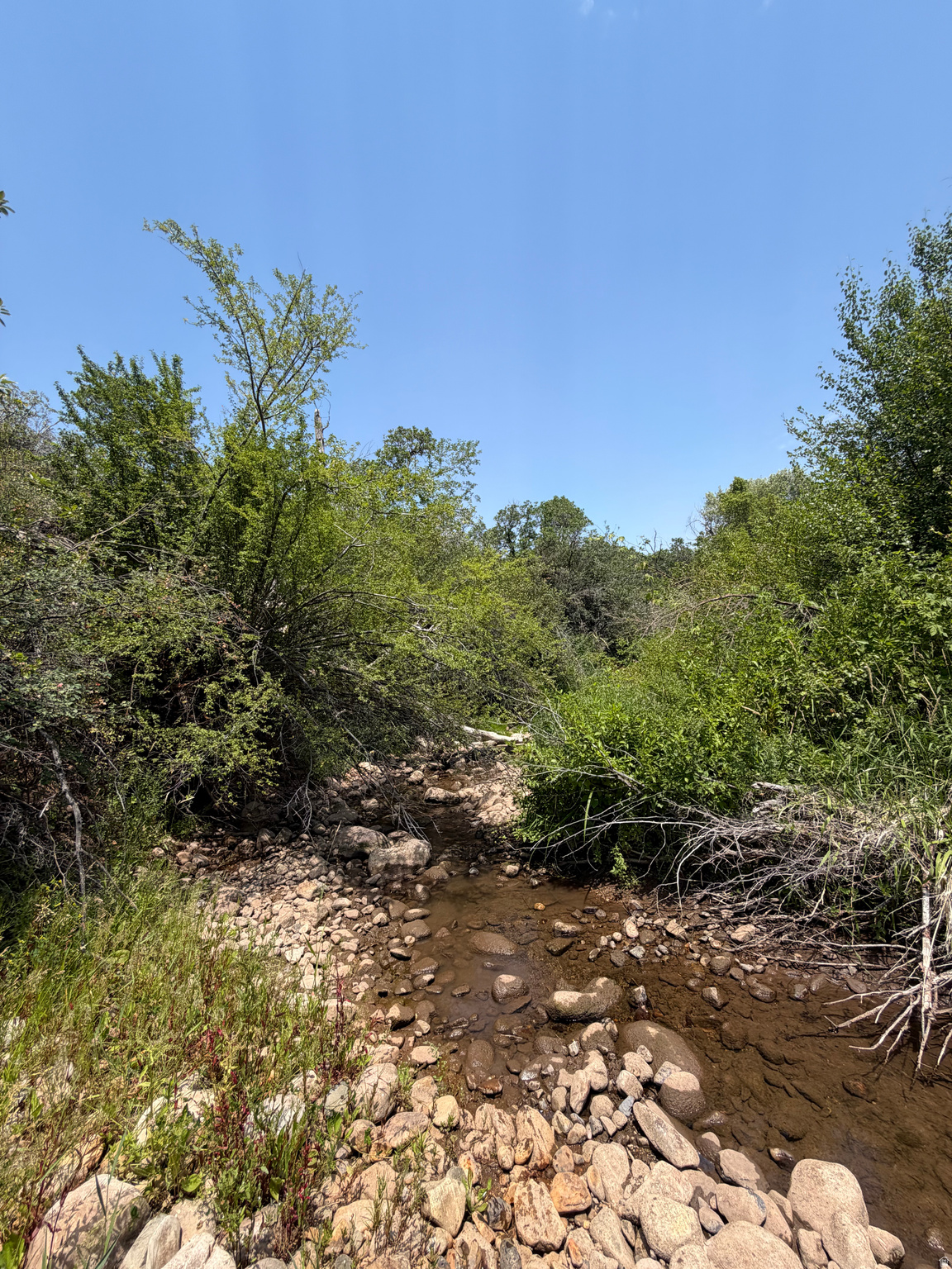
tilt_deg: +5.4
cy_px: 634
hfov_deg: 85.7
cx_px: 476
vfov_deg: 102.1
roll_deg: +3.6
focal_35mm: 14
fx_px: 513
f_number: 2.2
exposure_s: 1/770
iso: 32
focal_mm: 2.22
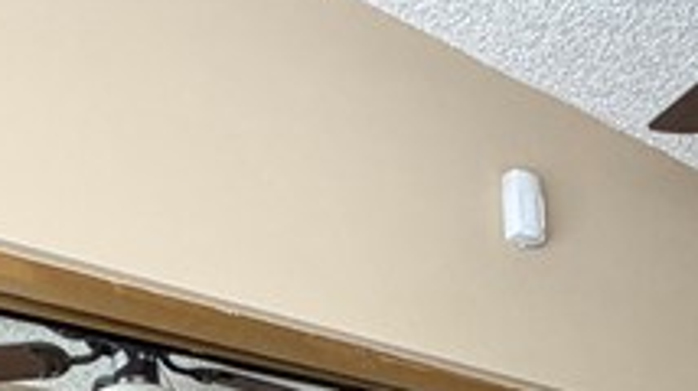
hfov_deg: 28.5
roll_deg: +3.9
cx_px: 528
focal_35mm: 73
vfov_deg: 12.1
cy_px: 1020
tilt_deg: -8.9
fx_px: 1350
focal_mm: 2.22
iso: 320
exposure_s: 1/66
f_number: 2.2
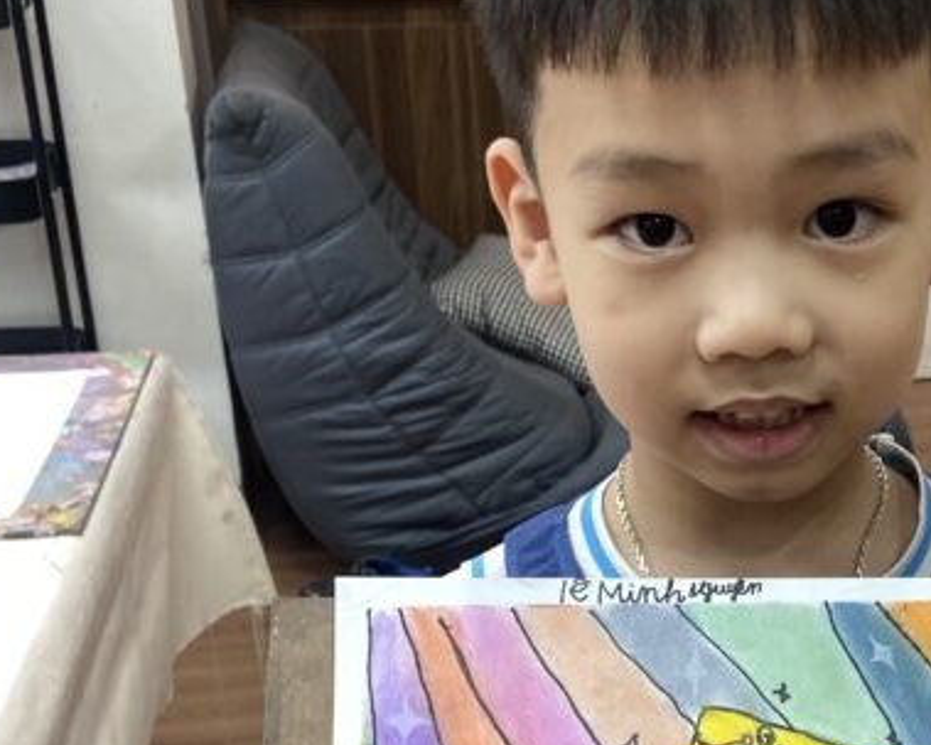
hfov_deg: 27.6
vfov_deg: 22.0
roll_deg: +1.3
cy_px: 747
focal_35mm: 67
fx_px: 1846
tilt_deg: -24.7
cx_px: 771
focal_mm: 4.25
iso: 125
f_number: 1.8
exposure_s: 1/100
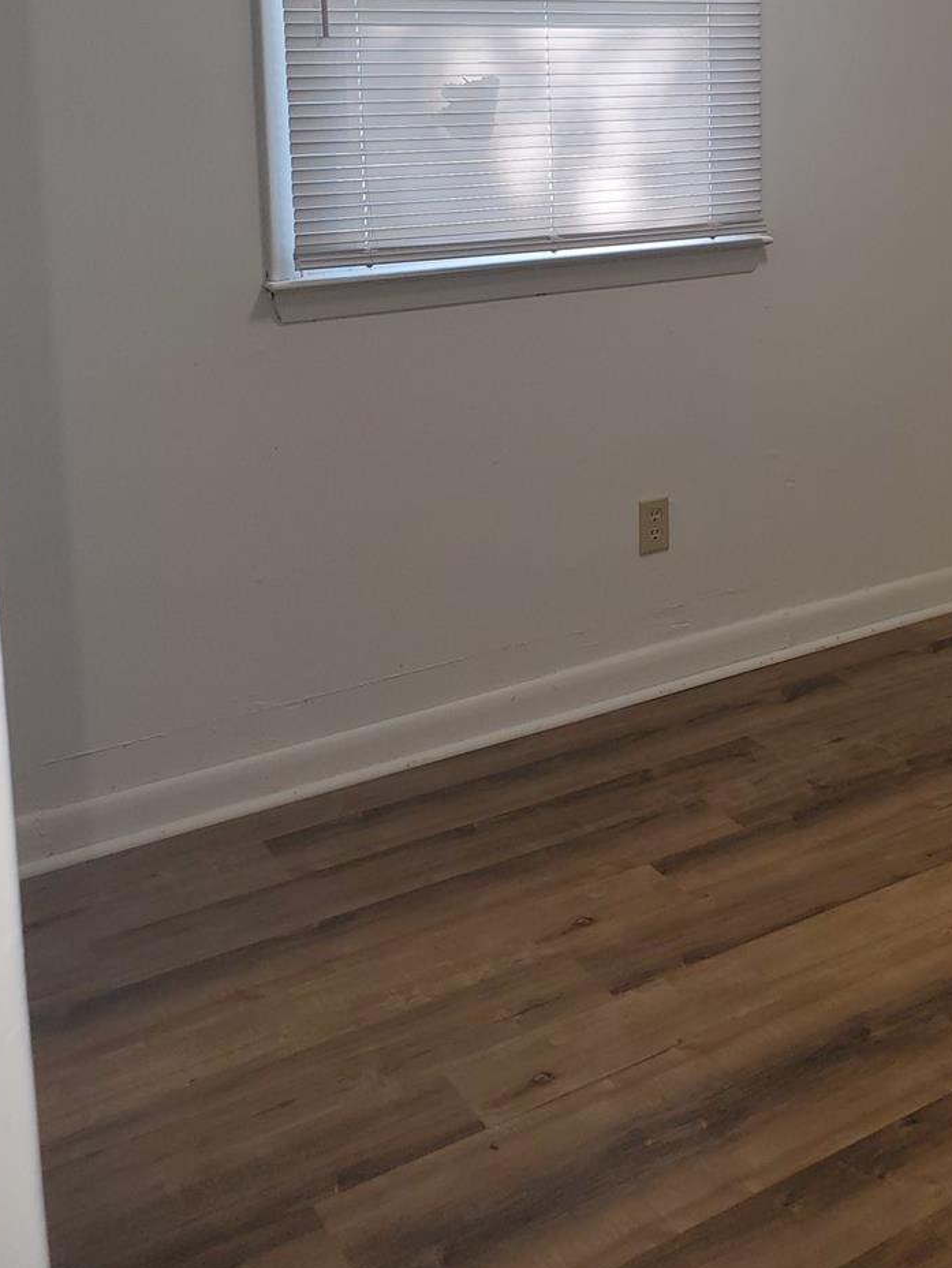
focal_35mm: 43
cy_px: 259
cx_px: 773
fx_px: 1576
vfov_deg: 42.0
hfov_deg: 32.6
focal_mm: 4.3
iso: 50
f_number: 2.4
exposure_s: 1/60
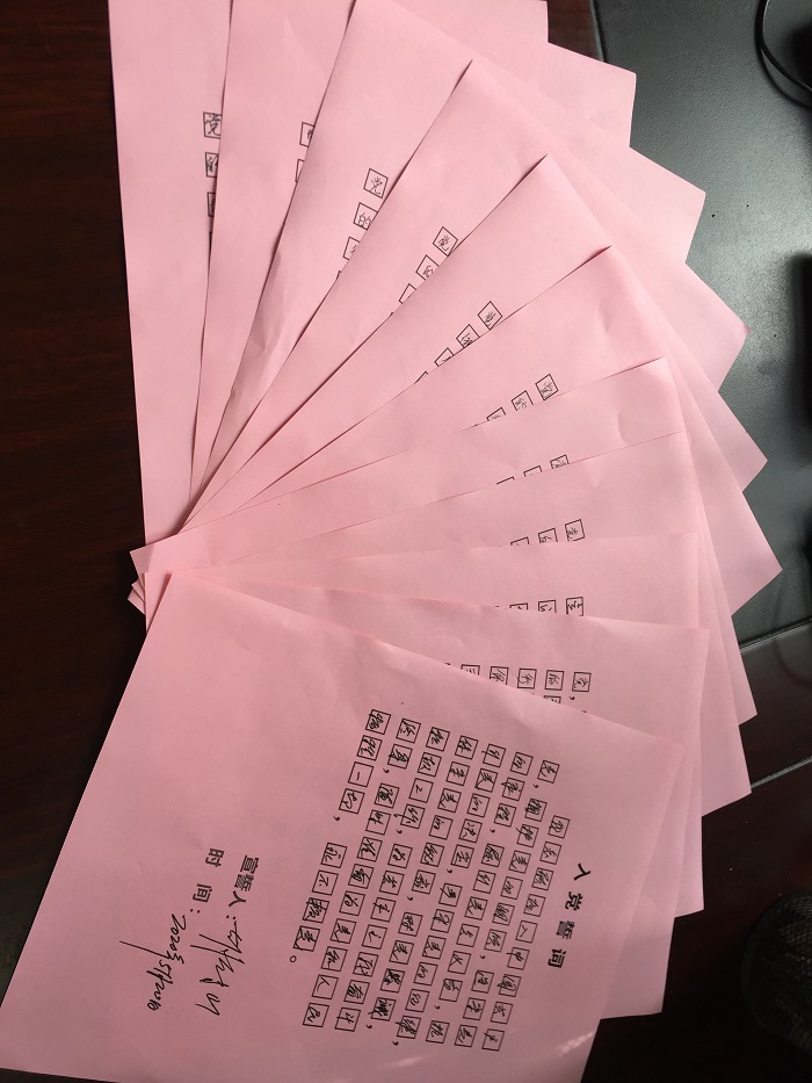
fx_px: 907
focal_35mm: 29
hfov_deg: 48.2
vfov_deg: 61.7
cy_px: 542
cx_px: 406
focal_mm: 4.15
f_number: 2.2
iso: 40
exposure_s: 1/100
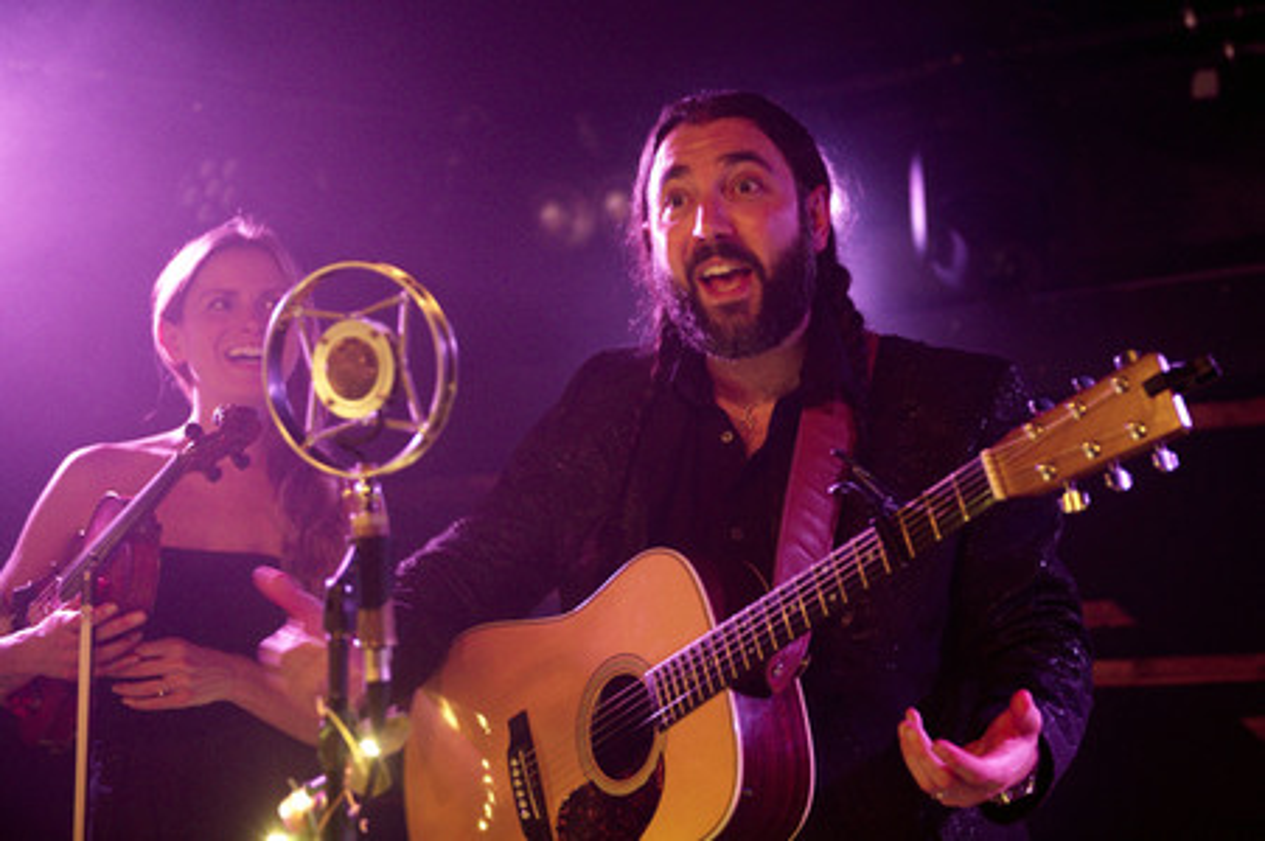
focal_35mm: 56
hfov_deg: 35.7
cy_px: 420
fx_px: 1966
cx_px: 632
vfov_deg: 24.2
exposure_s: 1/40
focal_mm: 56
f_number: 2.8
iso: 3200
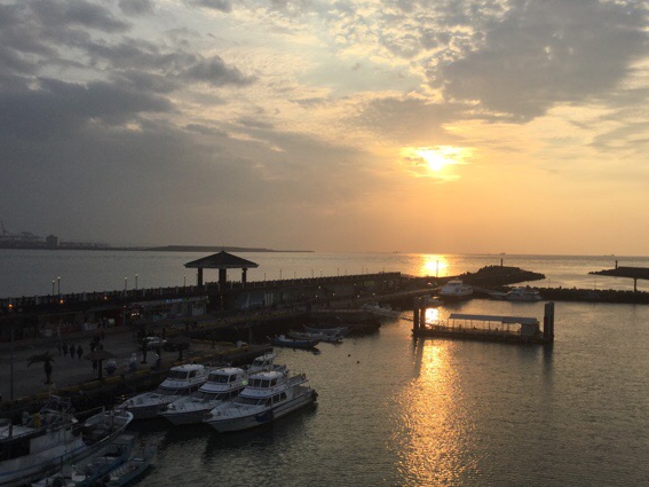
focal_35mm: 35
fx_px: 656
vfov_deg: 40.6
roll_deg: -2.0
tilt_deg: -1.7
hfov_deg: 52.6
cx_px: 343
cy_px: 274
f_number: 2.4
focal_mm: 3.3
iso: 25
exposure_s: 1/1538
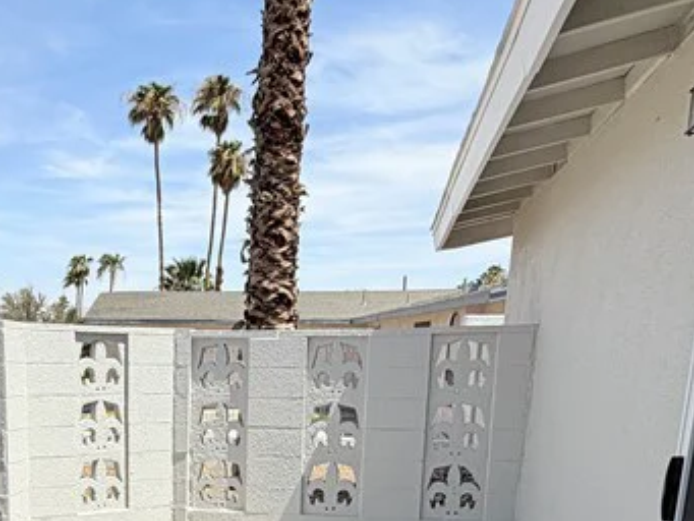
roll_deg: +0.1
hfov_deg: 43.3
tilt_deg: -14.5
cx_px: 169
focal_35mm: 42
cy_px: 564
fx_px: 842
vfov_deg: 30.9
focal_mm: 2.22
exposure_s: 1/1068
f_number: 2.2
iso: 20
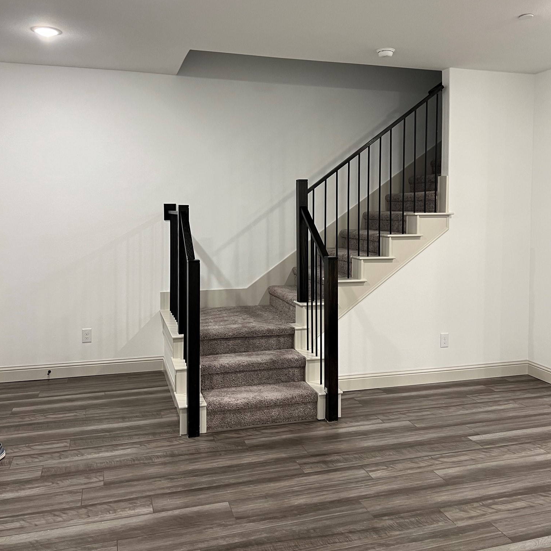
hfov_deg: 52.5
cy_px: 235
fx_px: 558
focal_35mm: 31
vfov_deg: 52.3
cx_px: 277
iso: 125
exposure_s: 1/60
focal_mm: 5.7
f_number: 1.5
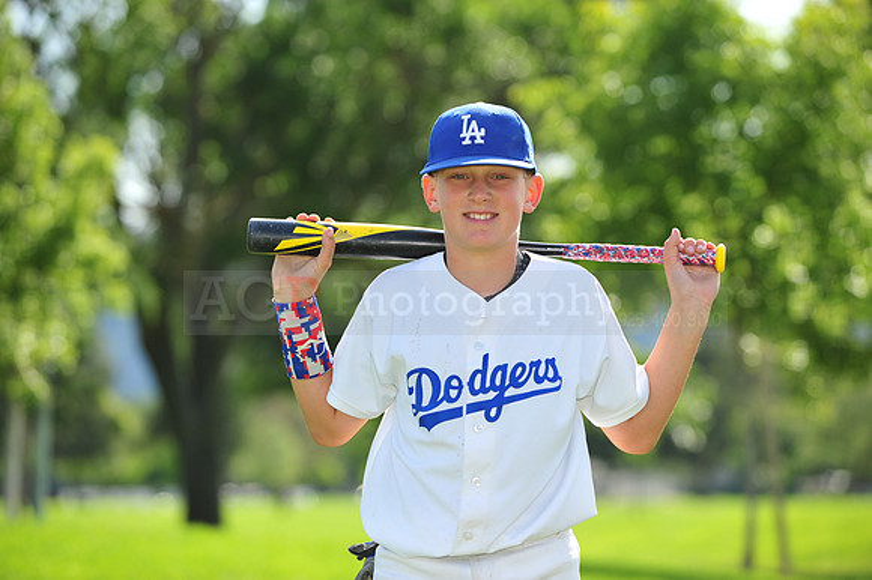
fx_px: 3752
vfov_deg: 8.8
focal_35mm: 155
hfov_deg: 13.3
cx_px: 436
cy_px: 290
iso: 320
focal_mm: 155
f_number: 4.5
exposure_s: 1/1250
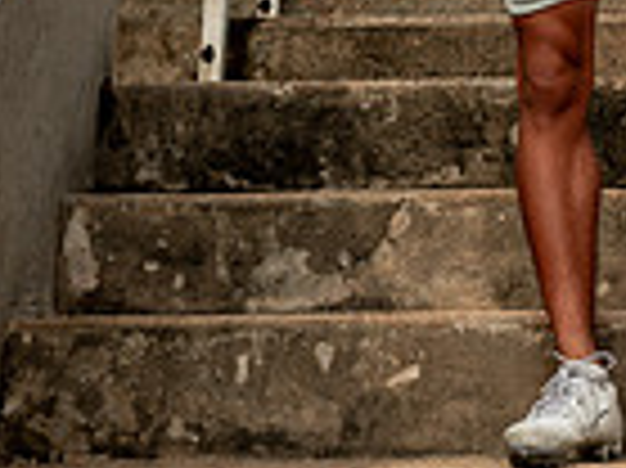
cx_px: 635
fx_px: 2584
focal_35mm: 143
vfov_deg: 9.5
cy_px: -531
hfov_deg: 13.6
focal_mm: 46
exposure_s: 1/400
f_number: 7.1
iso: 125
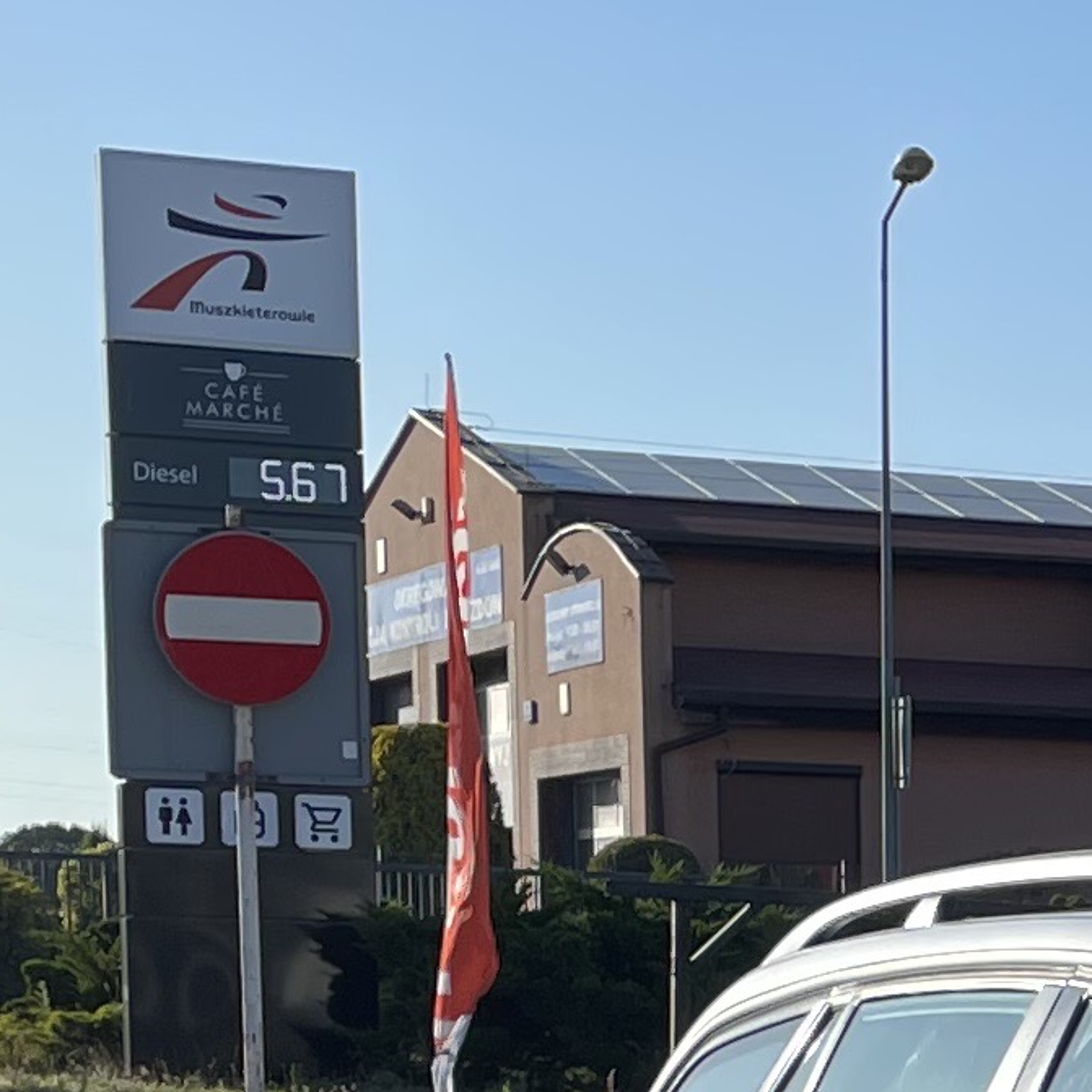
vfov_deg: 12.0
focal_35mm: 138
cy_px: 1679
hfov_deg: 11.8
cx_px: 1909
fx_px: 4925
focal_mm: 4.2
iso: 32
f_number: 1.6
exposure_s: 1/1304
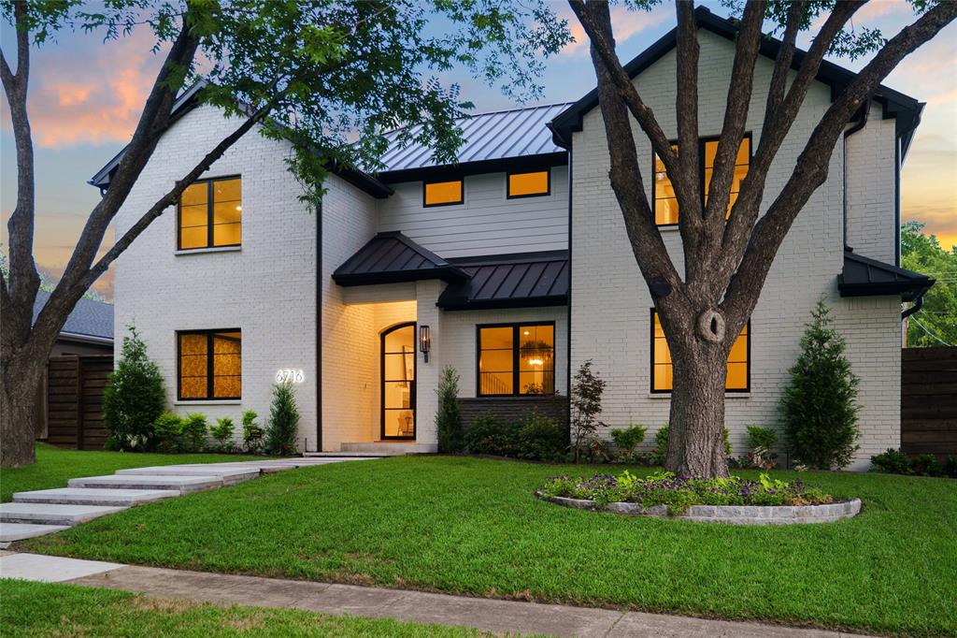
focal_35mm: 31
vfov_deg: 42.3
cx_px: 478
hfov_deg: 60.3
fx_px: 824
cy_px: 319
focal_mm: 21
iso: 320
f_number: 2.8
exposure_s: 1/5
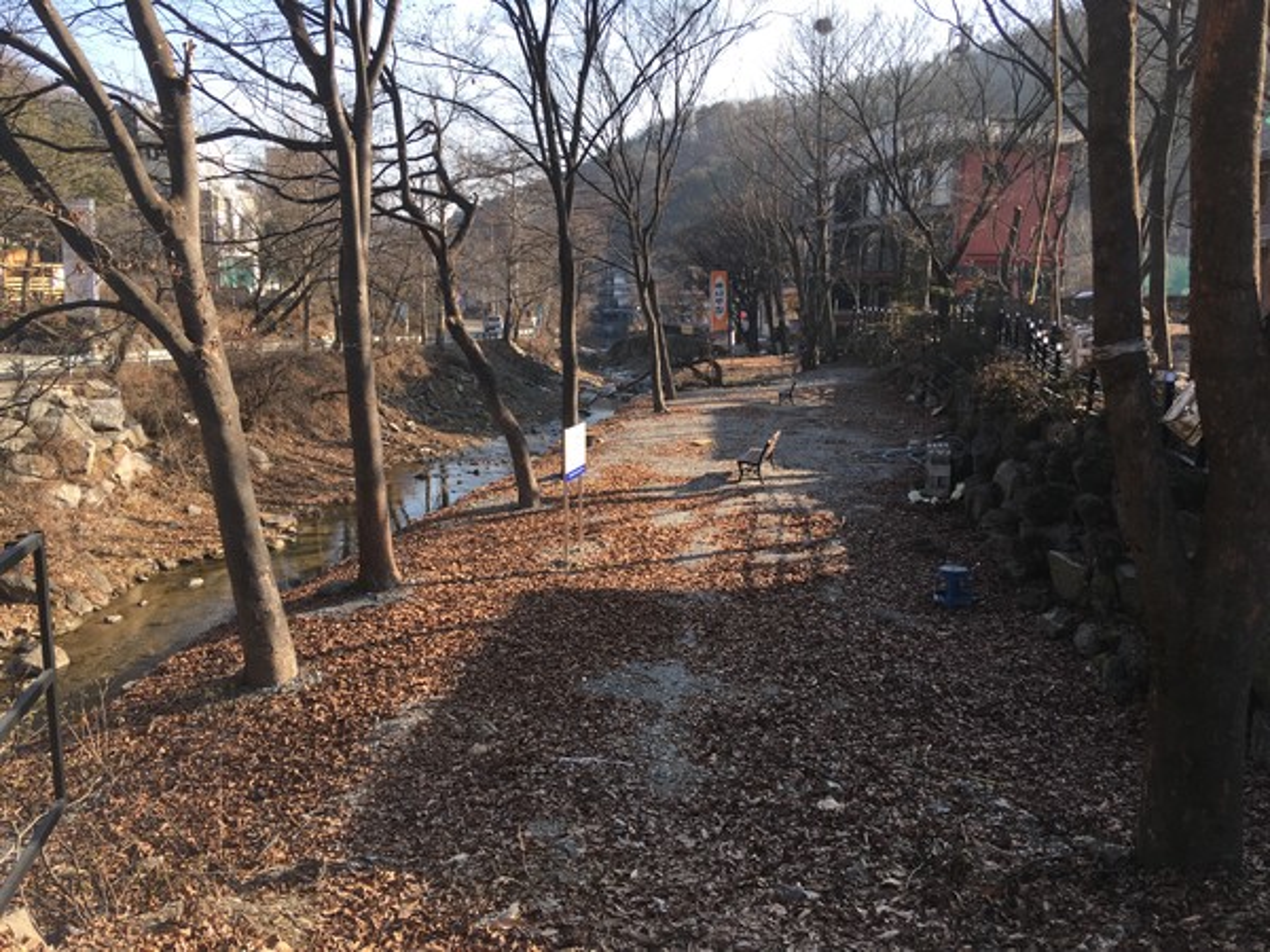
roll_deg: -0.8
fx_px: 1064
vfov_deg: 48.2
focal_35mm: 29
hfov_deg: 61.7
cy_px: 476
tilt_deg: -10.9
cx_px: 635
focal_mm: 4.15
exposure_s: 1/420
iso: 25
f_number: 2.2
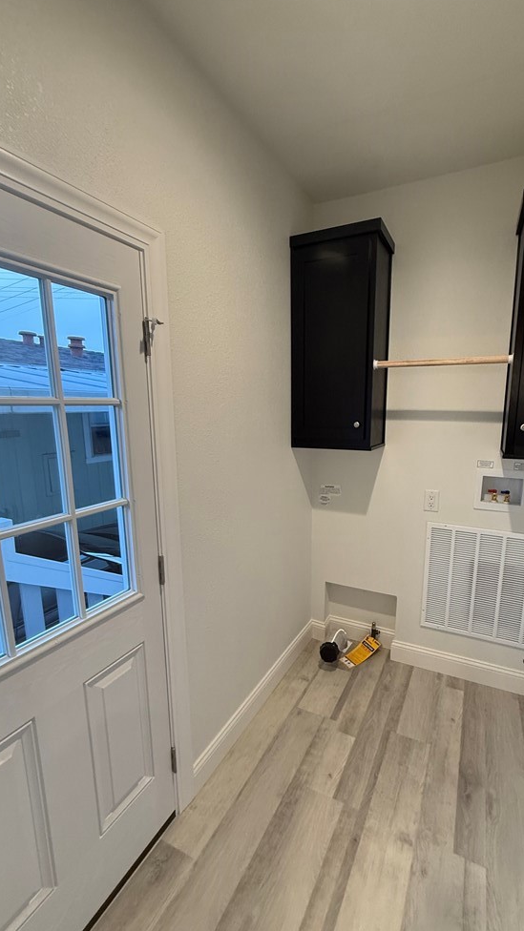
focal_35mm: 16
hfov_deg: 66.8
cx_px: 297
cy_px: 474
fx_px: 395
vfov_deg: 99.4
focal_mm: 2.22
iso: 200
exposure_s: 1/60
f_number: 2.2
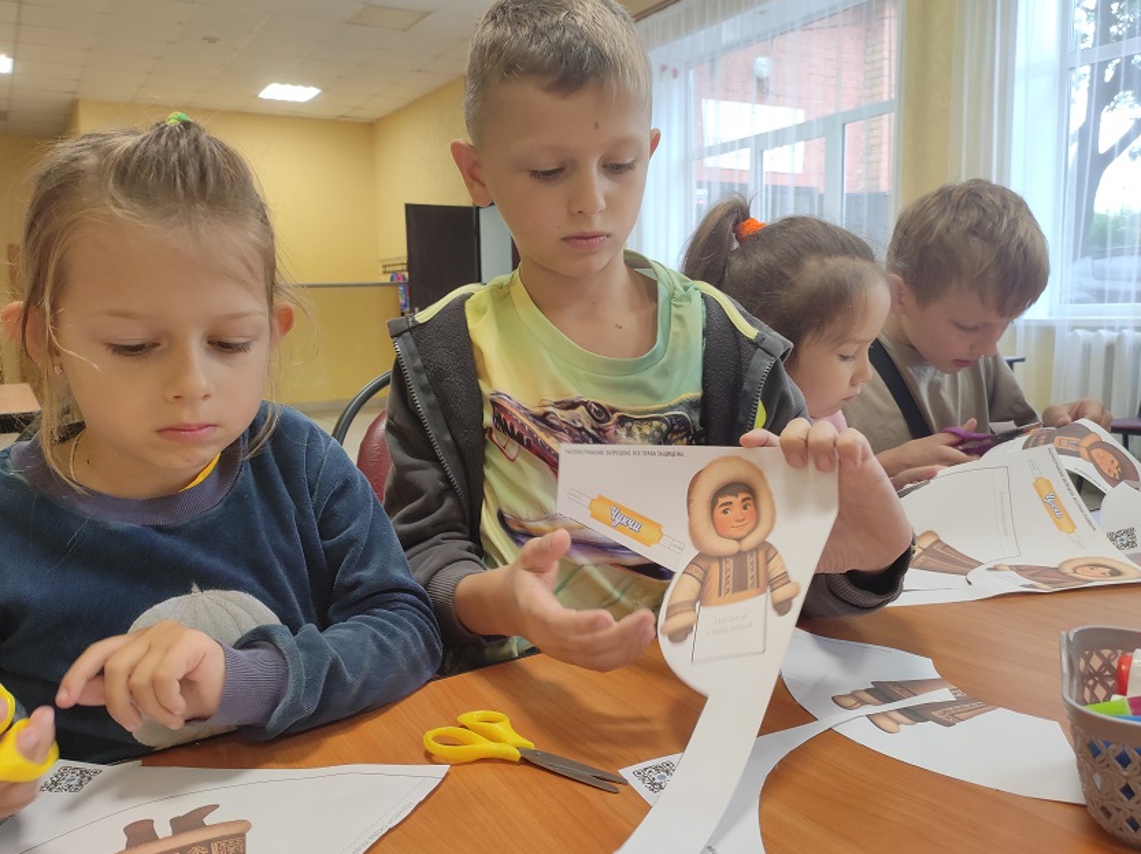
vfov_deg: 51.3
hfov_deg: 65.3
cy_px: 432
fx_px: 889
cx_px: 544
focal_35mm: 27
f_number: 1.79
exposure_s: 1/50
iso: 260
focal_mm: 4.7
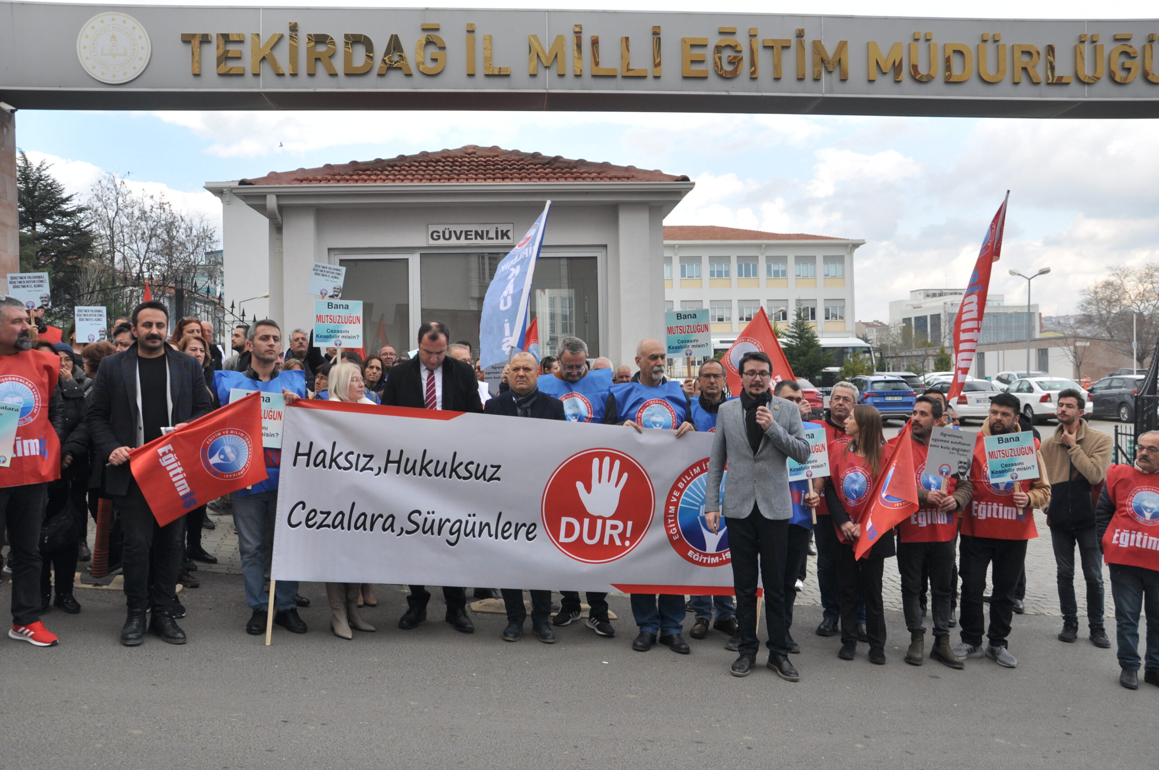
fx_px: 1013
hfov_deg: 59.6
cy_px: 385
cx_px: 580
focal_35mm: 32
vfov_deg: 41.6
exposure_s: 1/250
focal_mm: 21
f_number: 8
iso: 250
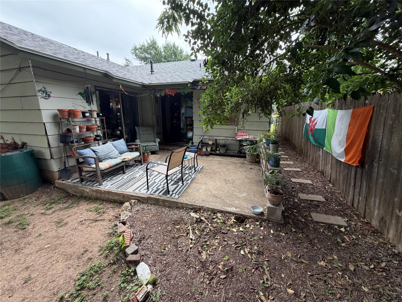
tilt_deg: -13.3
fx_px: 163
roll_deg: +0.4
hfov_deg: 102.1
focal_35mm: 14
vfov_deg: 85.7
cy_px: 151
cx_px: 201
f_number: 2.2
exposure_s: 1/121
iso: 125
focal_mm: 2.22
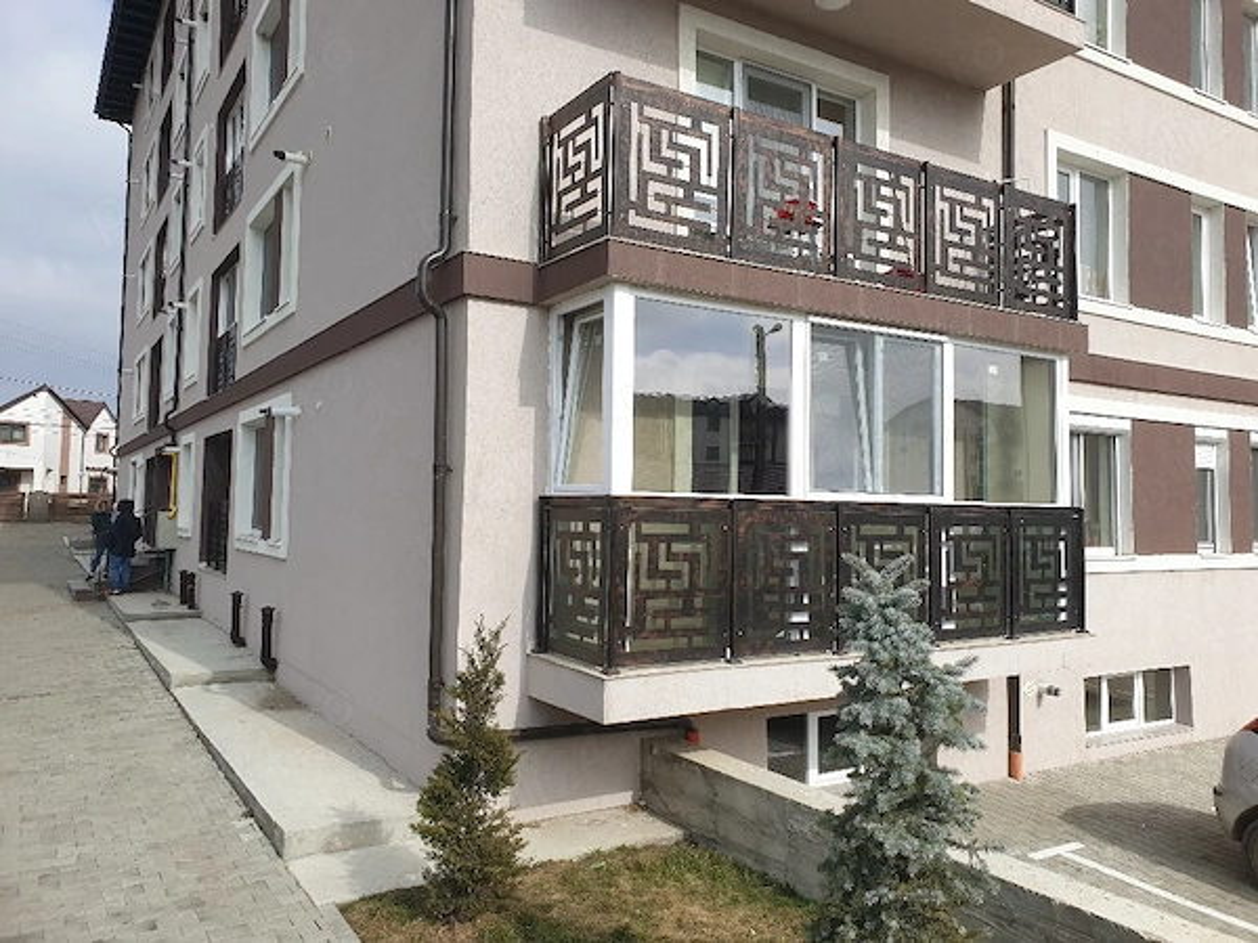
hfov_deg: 67.3
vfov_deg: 53.1
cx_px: 629
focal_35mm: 26
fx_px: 945
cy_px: 472
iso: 50
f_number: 2.4
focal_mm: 4.3
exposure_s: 1/1429
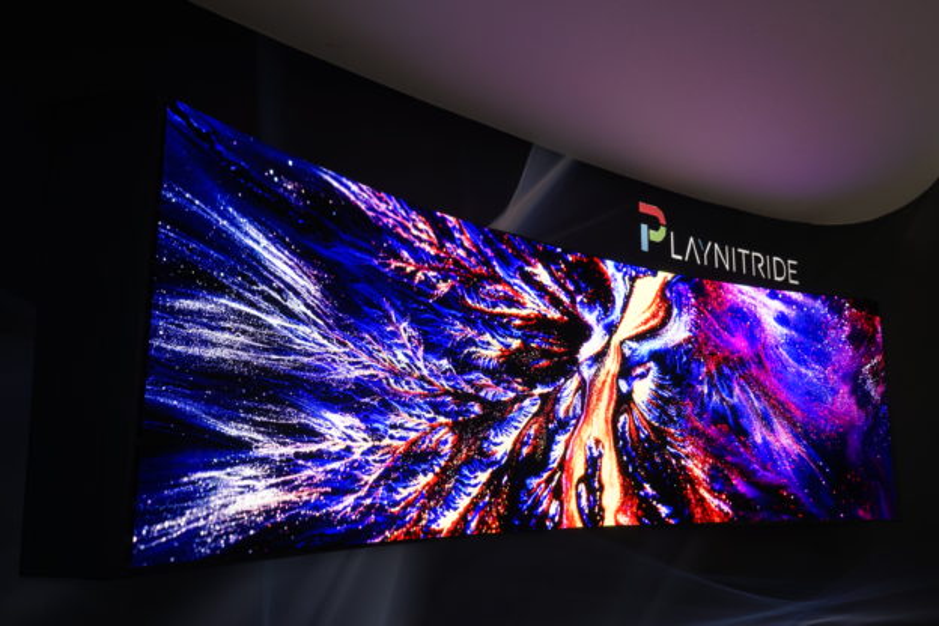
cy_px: 313
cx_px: 470
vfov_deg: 41.1
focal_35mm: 32
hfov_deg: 58.7
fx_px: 835
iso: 100
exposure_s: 1/6
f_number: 11
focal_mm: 32
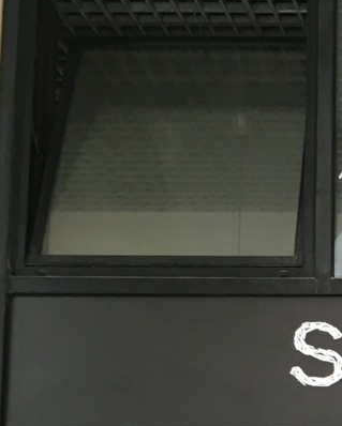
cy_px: 499
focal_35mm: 91
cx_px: 549
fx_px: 1150
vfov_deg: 19.9
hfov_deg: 15.3
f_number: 2.2
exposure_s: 1/33
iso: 50
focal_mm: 4.15
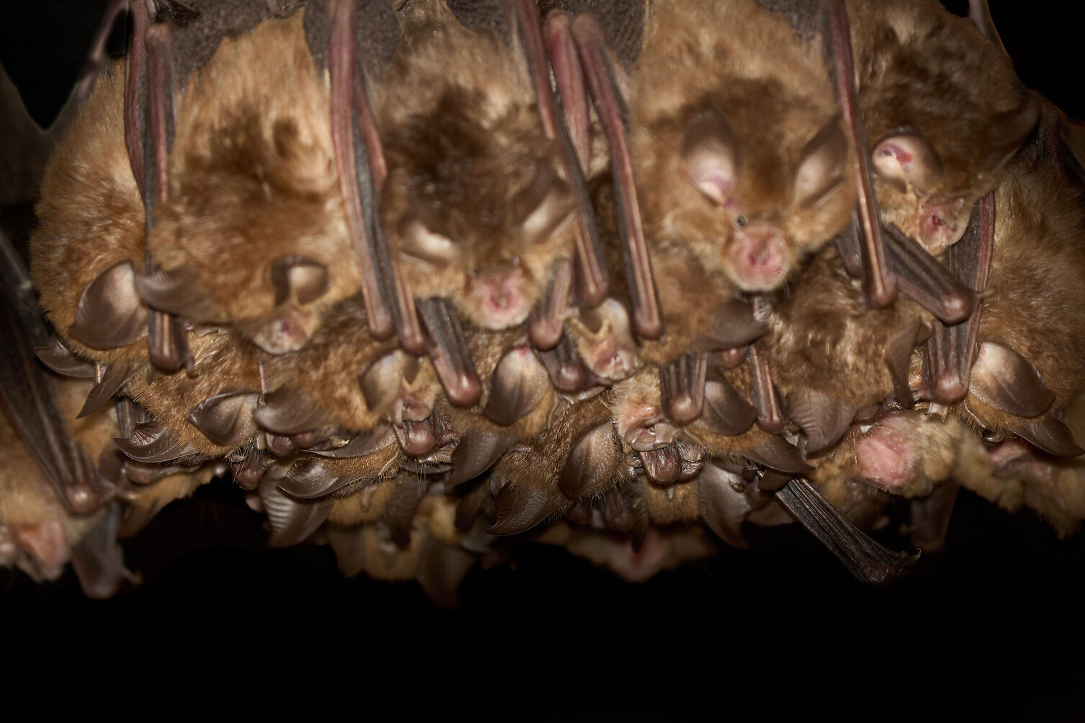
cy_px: 202
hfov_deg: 1.6
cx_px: 650
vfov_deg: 1.1
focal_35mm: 1274
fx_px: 38390
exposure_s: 1/60
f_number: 6.3
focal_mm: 535
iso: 100
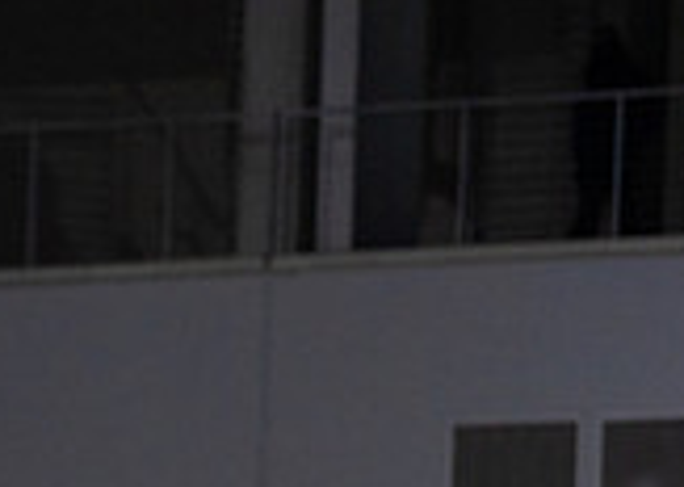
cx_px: -721
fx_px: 12747
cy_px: 1105
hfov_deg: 3.1
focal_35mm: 657
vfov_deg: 2.2
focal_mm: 135
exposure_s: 1/1600
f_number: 1.8
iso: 1000
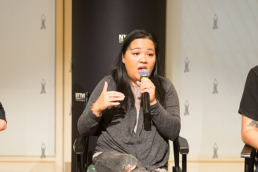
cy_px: 86
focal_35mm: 80
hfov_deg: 25.4
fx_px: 573
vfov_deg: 17.1
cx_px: 129
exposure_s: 1/400
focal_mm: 80
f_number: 3.5
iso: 3200
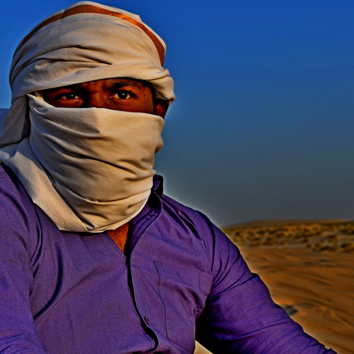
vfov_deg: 23.7
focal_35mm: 73
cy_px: 178
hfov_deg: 23.6
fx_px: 845
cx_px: 131
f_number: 8
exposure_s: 1/320
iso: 100
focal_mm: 38
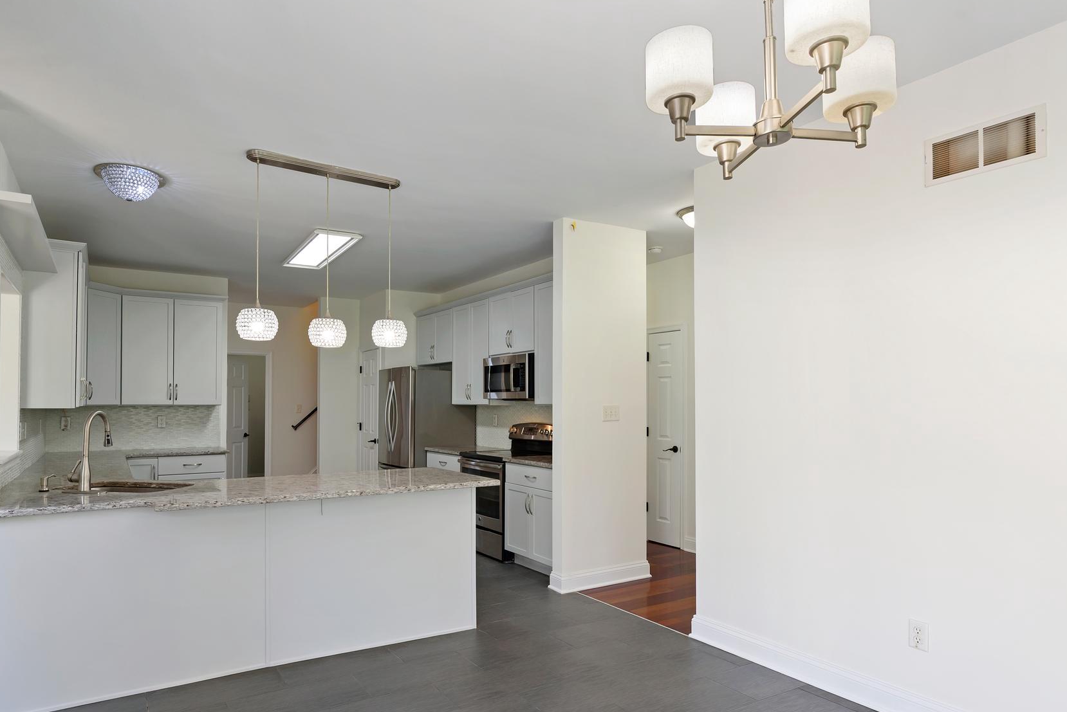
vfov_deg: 59.1
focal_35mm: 21
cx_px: 469
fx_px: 623
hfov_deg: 80.8
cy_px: 421
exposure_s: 1/30
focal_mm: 17
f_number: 8
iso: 400
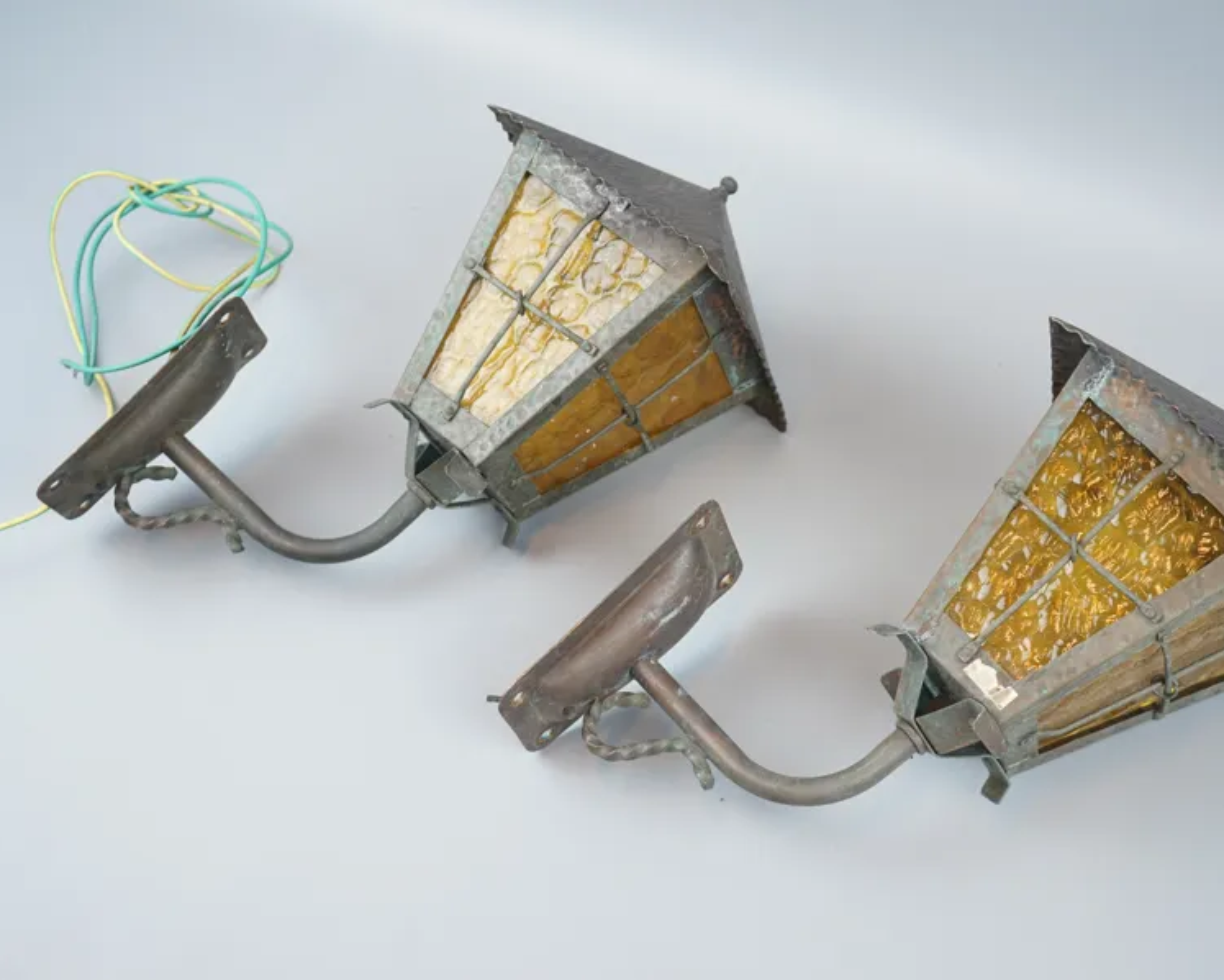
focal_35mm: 52
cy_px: 490
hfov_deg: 35.9
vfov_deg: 29.2
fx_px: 1884
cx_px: 683
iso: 200
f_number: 4.5
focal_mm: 46
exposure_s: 1/60
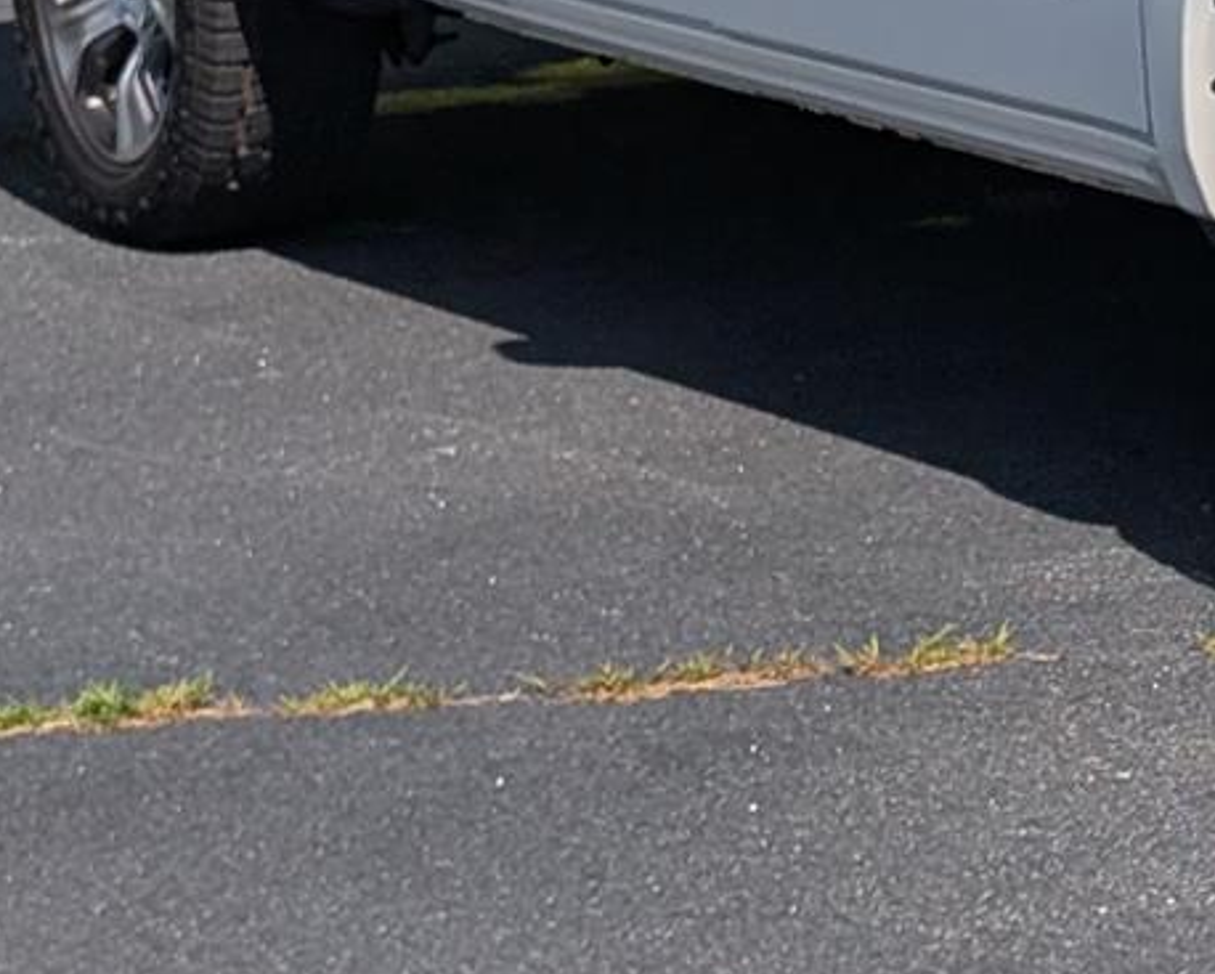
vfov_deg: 9.1
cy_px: -249
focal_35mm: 167
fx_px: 6009
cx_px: 1515
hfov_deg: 11.3
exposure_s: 1/2500
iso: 21
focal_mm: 6.9
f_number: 1.68
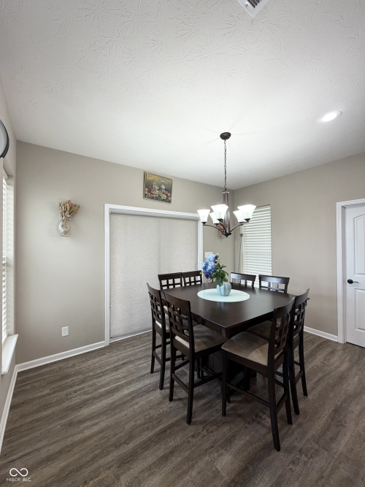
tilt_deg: +0.7
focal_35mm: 14
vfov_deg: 102.1
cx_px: 182
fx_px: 197
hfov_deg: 85.7
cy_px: 244
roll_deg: +0.1
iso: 160
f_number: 2.2
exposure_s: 1/120
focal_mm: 2.22
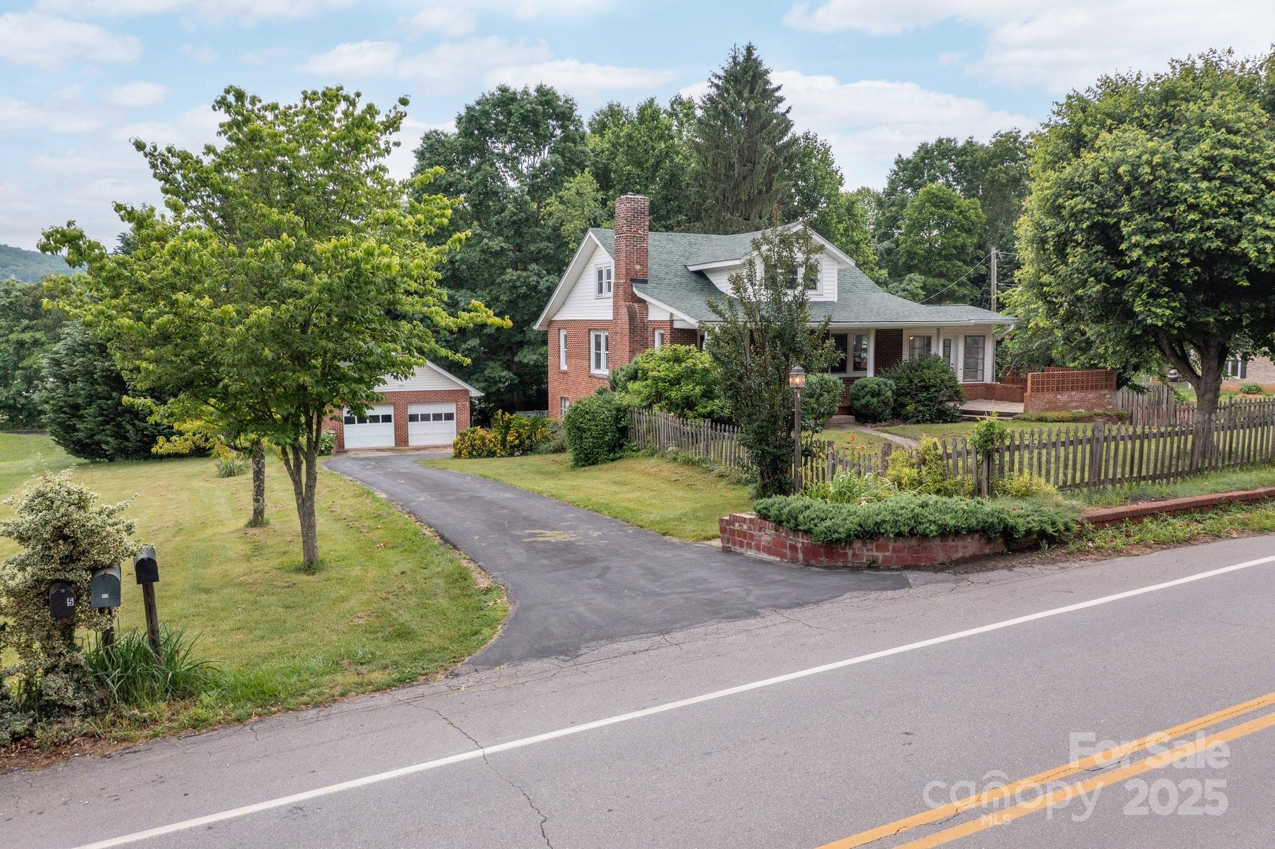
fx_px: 991
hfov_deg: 65.5
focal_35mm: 28
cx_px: 638
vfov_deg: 46.4
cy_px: 424
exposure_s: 1/50
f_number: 3.5
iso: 100
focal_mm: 10.26
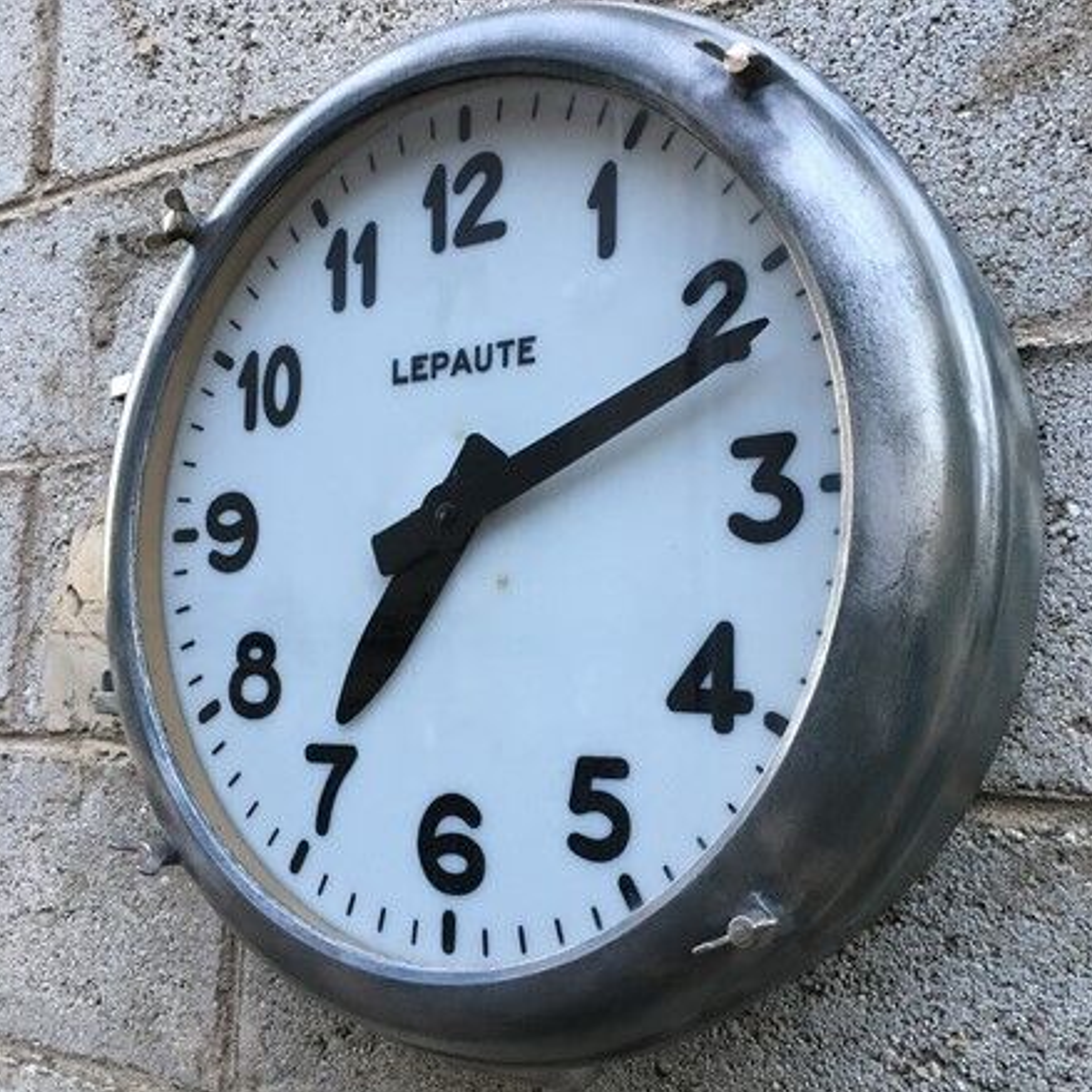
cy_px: 545
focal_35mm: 35
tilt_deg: +7.3
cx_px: 545
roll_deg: +0.6
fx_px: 1249
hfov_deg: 47.2
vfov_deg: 47.2
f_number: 2.2
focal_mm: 4.15
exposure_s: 1/33
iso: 100
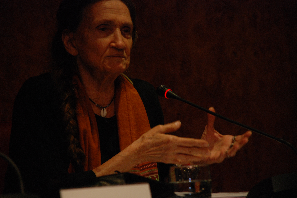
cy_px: 99
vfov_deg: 6.7
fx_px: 1679
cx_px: 148
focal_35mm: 204
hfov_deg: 10.1
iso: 400
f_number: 5.6
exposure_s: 1/60
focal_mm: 135
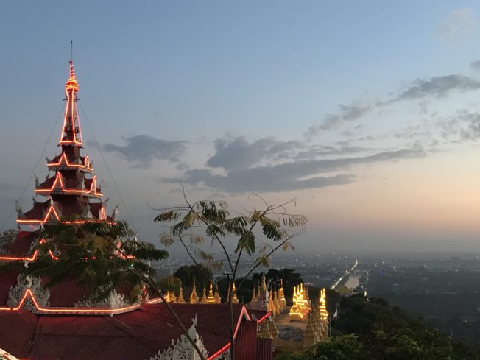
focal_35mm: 44
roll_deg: +0.0
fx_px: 610
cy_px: 226
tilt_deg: +2.6
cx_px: 286
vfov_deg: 32.7
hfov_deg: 42.8
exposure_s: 1/17
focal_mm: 3.99
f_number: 1.8
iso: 80
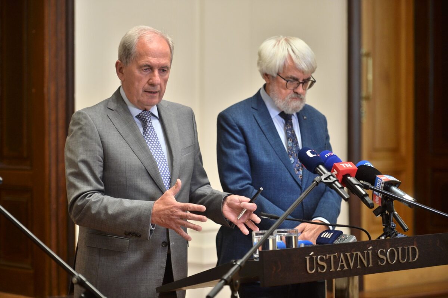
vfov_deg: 12.4
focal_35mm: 110
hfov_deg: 18.6
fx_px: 1367
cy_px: 149
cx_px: 224
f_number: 3.2
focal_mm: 110
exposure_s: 1/200
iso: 1100
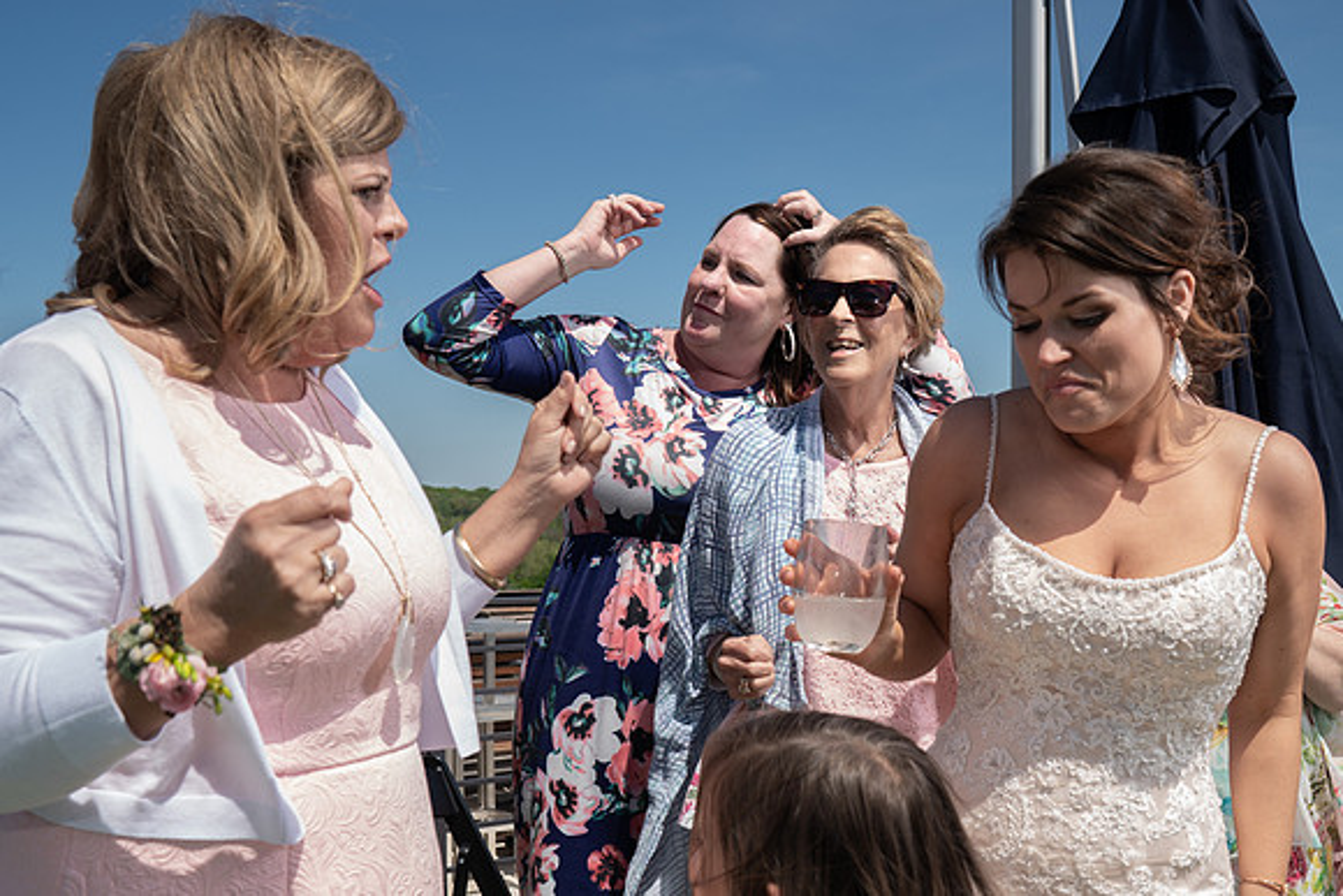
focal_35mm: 46
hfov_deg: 42.3
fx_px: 1719
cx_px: 849
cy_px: 526
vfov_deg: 29.2
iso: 50
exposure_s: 1/250
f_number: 7.1
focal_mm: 35
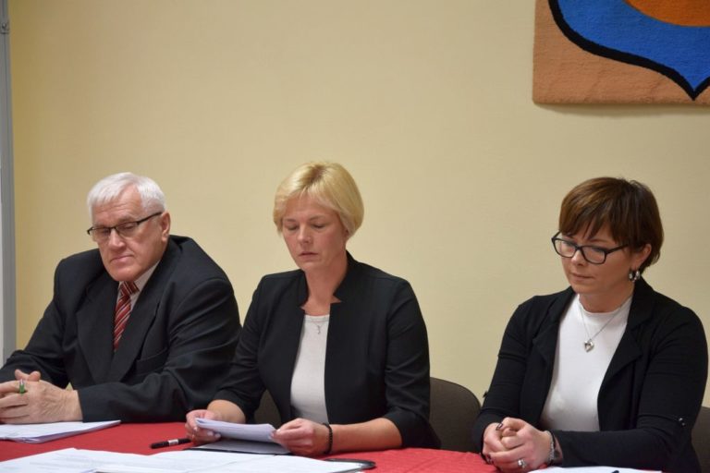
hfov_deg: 19.5
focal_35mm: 105
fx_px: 2071
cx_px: 355
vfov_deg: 13.0
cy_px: 236
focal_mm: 70
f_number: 5.3
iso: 1000
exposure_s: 1/60
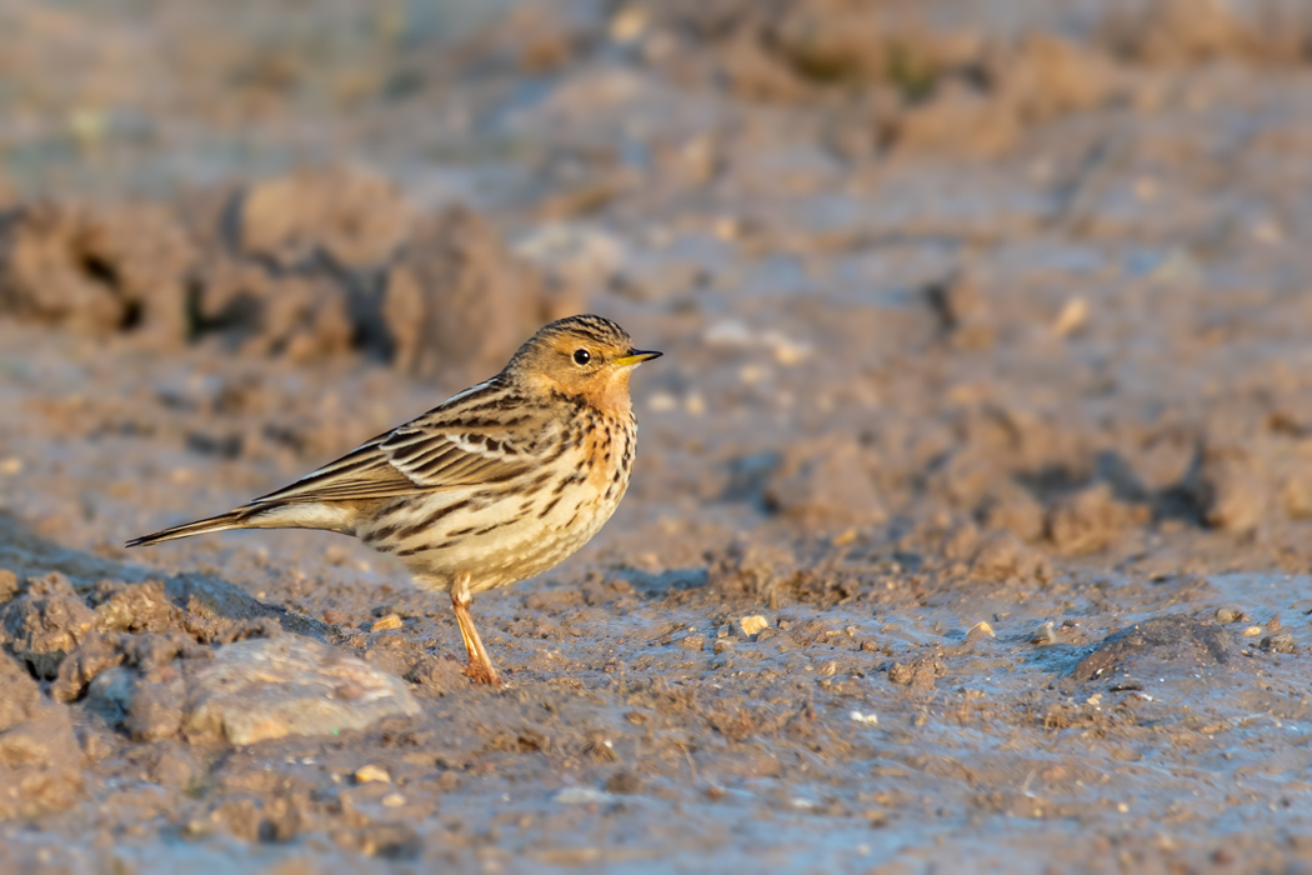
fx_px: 27331
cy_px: 438
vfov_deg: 1.8
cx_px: 656
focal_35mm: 750
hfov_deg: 2.7
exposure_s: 1/200
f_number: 7.1
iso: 200
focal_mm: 500
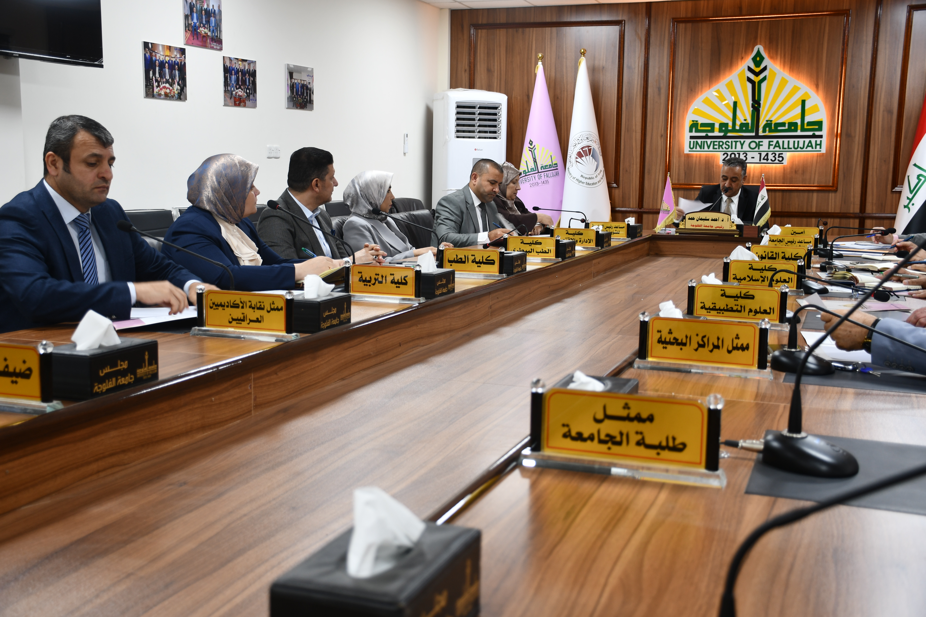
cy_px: 308
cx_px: 463
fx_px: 1029
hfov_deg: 48.5
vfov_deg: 33.4
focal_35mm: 40
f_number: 4
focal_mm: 27
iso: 160
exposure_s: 1/25
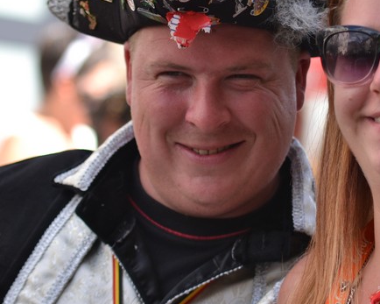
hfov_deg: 8.1
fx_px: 2687
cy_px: 134
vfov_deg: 6.5
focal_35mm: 239
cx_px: 210
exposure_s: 1/400
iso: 100
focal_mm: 72
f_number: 2.8
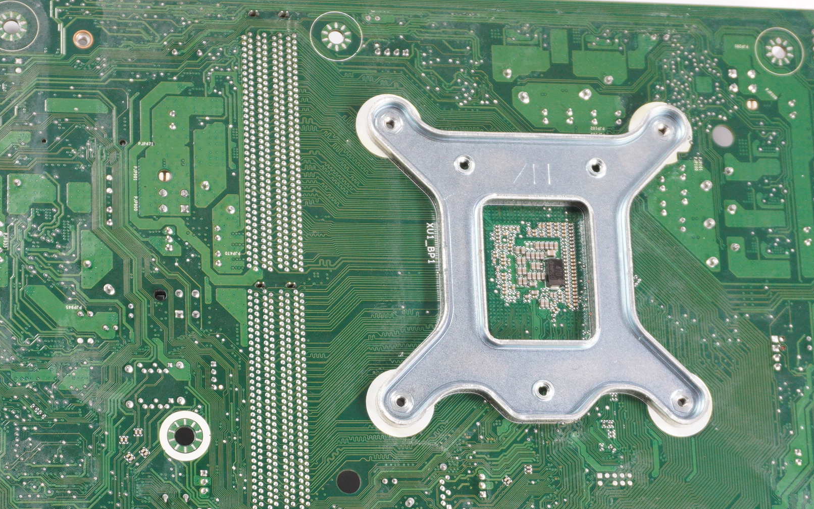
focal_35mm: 77
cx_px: 343
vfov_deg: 16.8
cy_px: 401
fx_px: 1707
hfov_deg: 26.8
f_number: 5.6
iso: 500
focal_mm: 27
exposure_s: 1/125
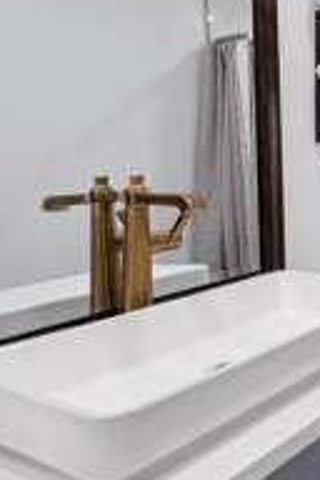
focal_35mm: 35
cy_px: 164
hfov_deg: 25.1
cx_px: 515
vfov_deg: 53.5
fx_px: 467
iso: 400
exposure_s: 1/40
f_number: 8
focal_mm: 14
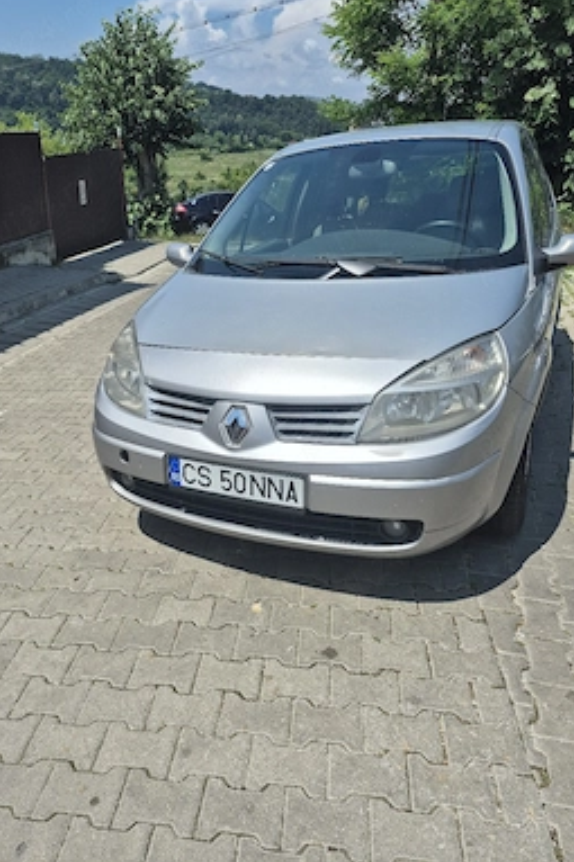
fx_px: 598
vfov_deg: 71.5
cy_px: 428
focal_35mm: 25
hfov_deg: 51.0
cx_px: 241
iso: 25
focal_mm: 5.4
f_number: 1.8
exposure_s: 1/5000
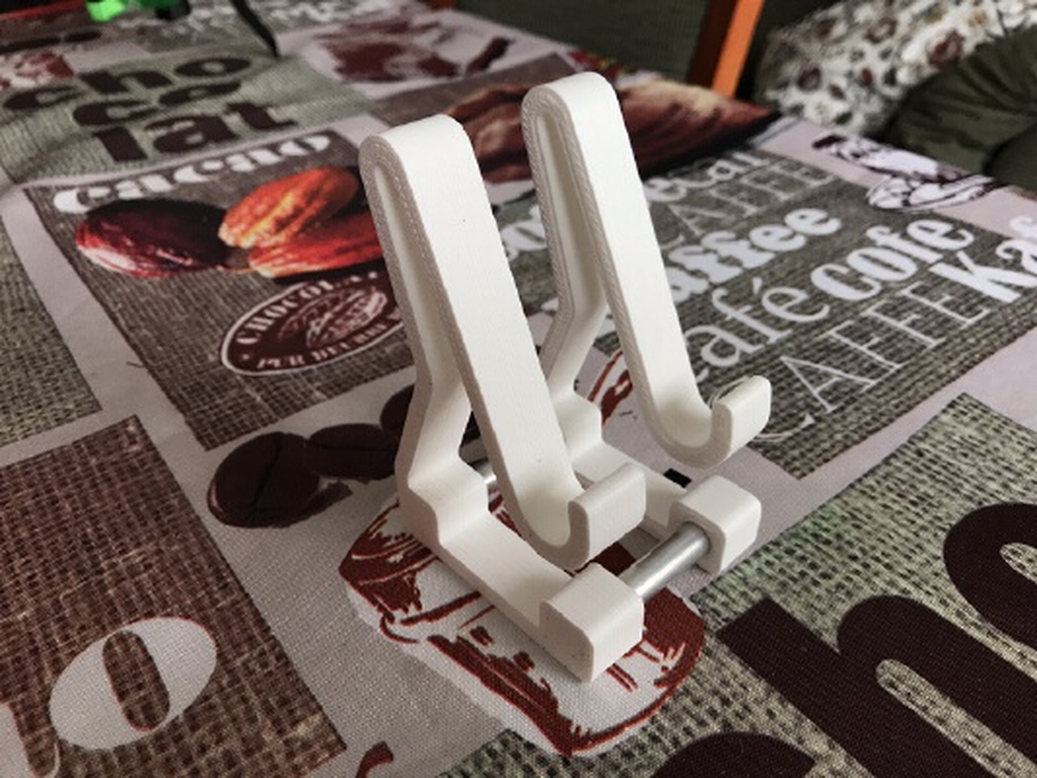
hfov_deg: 63.4
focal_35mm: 28
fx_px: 839
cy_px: 389
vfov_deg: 49.8
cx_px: 518
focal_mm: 3.99
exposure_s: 1/33
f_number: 1.8
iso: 20
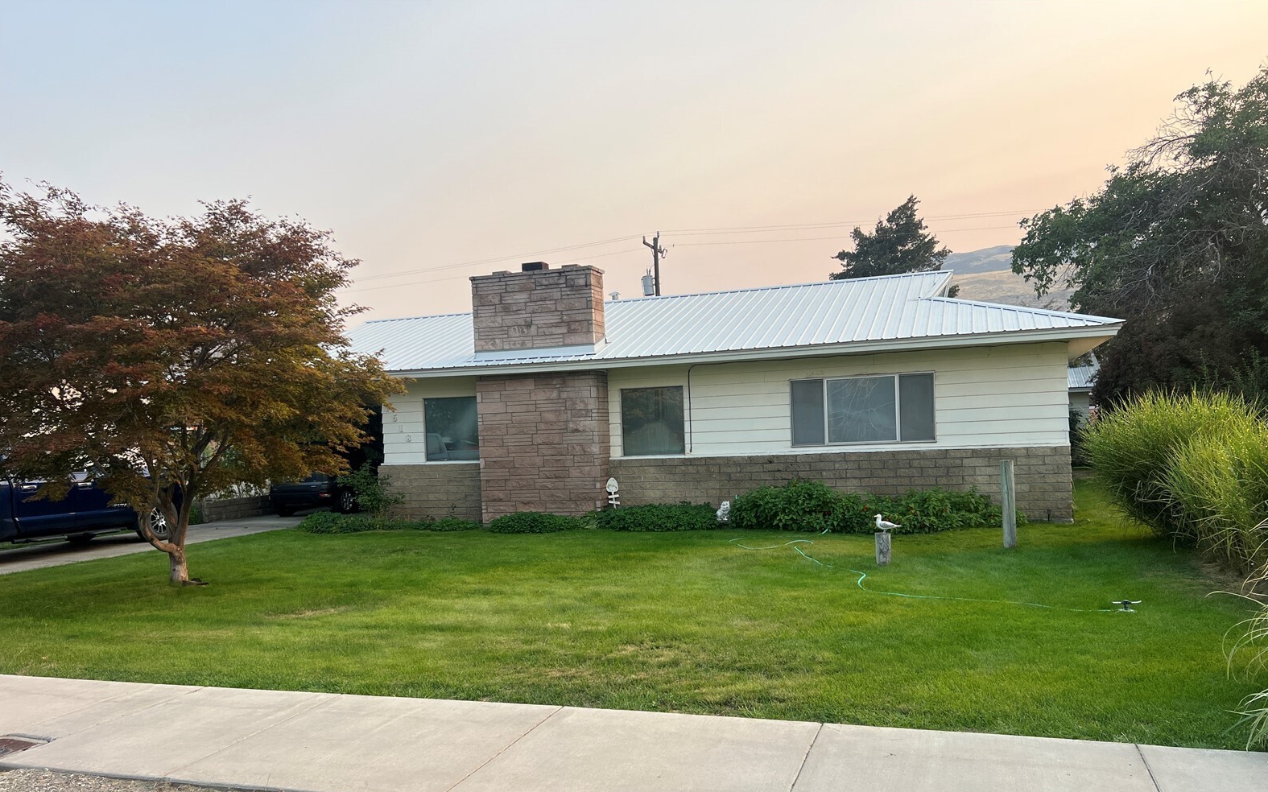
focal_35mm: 28
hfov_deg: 66.5
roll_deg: +2.3
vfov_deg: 44.3
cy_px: 480
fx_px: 967
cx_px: 641
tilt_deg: -2.3
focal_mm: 5.7
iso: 50
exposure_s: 1/1468
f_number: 1.5
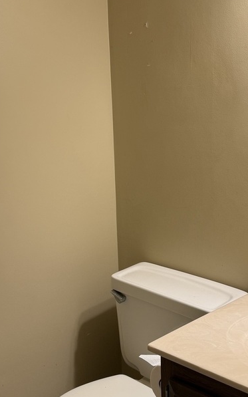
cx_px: 166
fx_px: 498
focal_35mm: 46
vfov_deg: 43.5
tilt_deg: -10.6
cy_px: 200
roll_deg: +1.2
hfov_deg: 27.8
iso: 125
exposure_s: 1/60
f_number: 1.78
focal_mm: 6.76
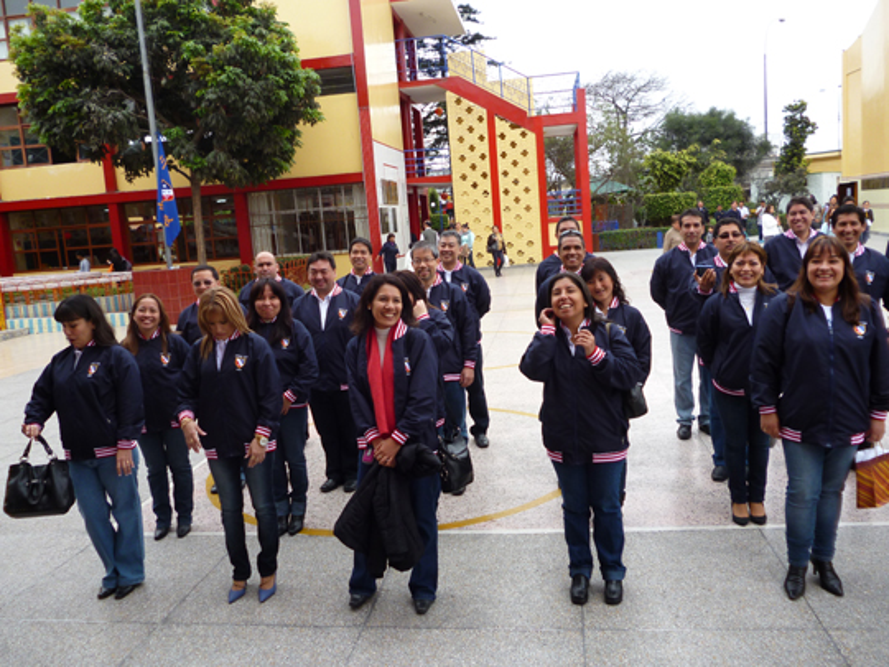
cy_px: 334
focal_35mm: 28
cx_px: 444
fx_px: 719
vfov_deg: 49.7
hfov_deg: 63.4
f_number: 3.1
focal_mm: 5
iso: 100
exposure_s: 1/320
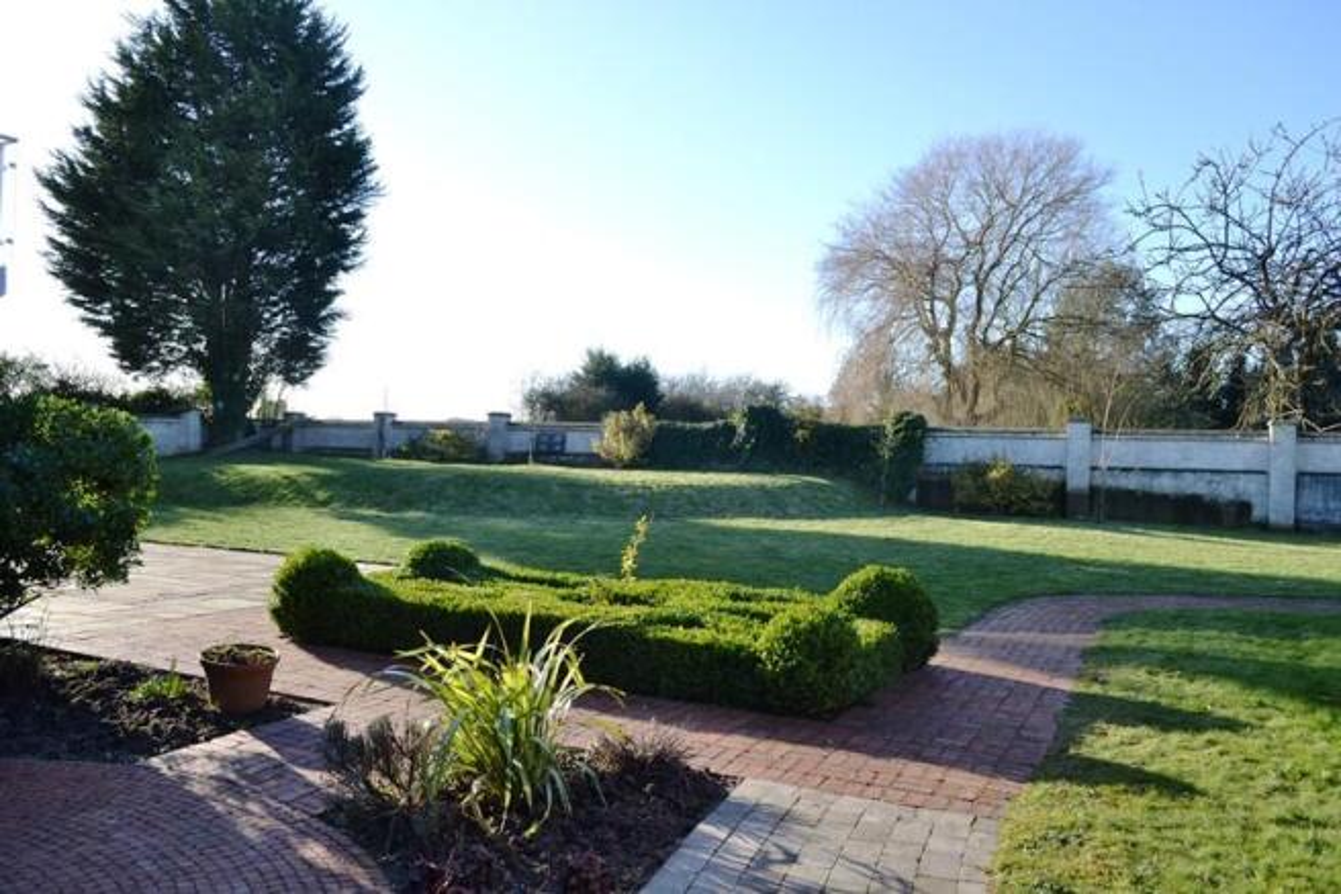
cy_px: 447
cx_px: 670
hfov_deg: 67.4
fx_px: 1005
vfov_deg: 47.9
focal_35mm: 27
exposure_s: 1/160
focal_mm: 18
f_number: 6.3
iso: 100
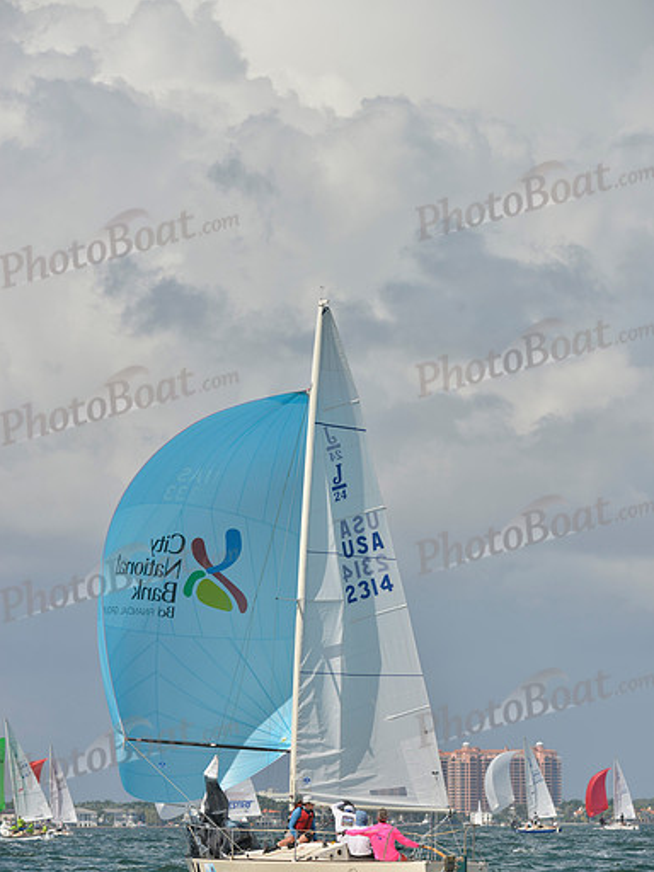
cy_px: 467
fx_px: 5492
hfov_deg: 6.8
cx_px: 328
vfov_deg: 9.1
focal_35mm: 218
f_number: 7.1
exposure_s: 1/1250
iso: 200
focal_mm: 200
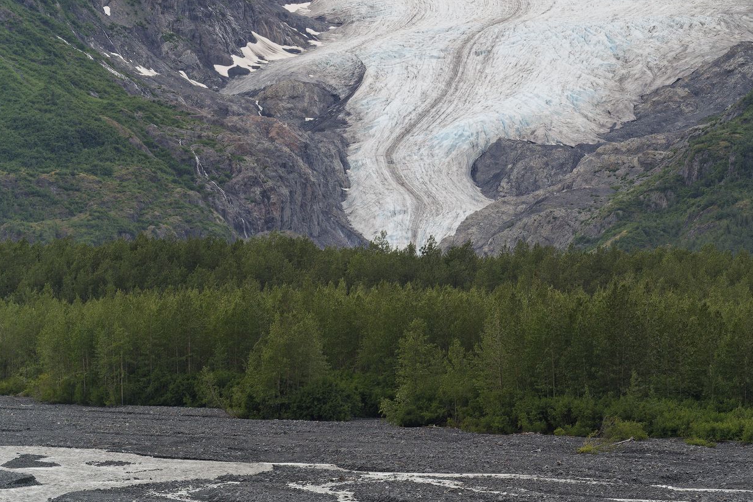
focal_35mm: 182
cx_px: 443
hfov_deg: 11.3
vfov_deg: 7.5
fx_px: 3807
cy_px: 203
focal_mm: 150
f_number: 5.6
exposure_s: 1/320
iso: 1000
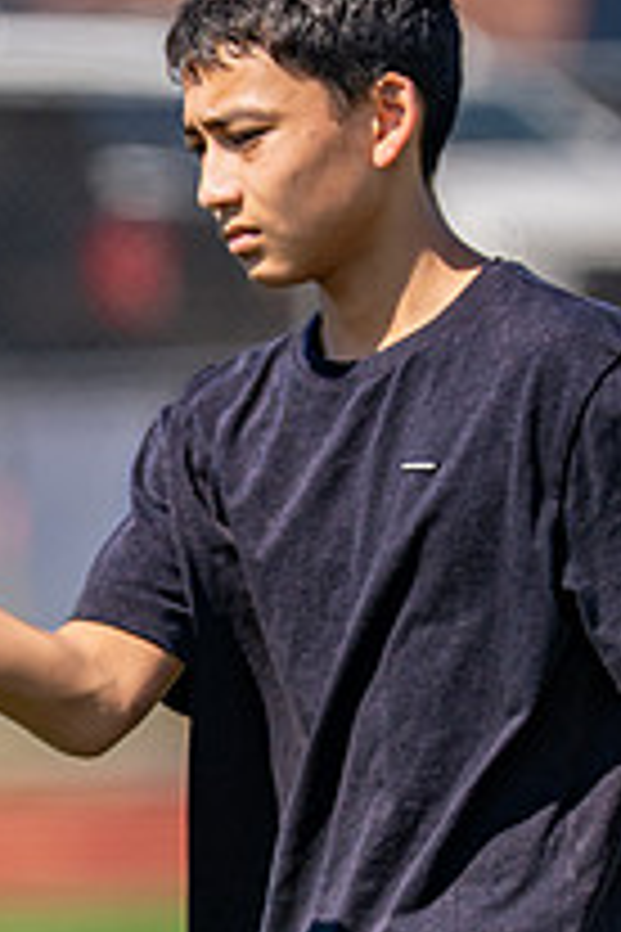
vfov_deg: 2.5
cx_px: -412
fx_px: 21190
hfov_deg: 1.7
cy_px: 684
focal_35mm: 819
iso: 100
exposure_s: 1/2000
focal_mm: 200
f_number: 2.8
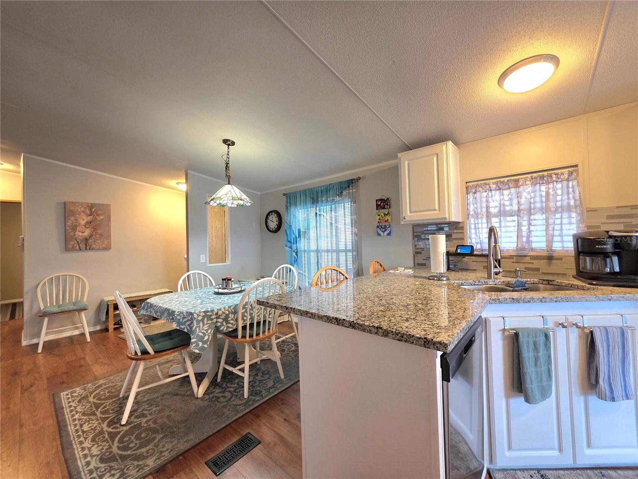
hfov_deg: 106.2
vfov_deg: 89.9
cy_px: 240
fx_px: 240
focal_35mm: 13
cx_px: 319
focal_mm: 2.2
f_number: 1.9
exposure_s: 1/60.2
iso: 160
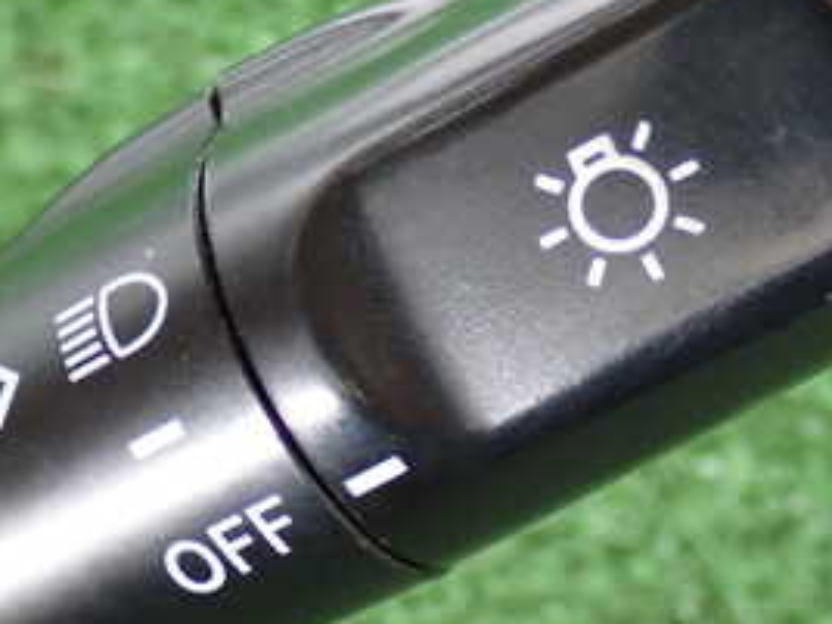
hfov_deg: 15.0
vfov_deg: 11.4
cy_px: 388
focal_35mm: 130
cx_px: 130
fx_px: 3125
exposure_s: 1/30
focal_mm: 10.35
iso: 800
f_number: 3.5
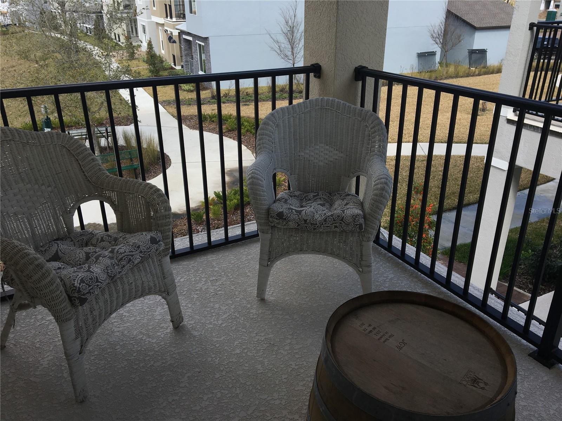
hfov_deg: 61.7
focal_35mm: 29
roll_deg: +0.9
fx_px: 471
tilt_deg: -25.6
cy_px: 210
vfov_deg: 48.2
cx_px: 281
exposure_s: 1/905
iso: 25
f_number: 2.2
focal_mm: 4.15
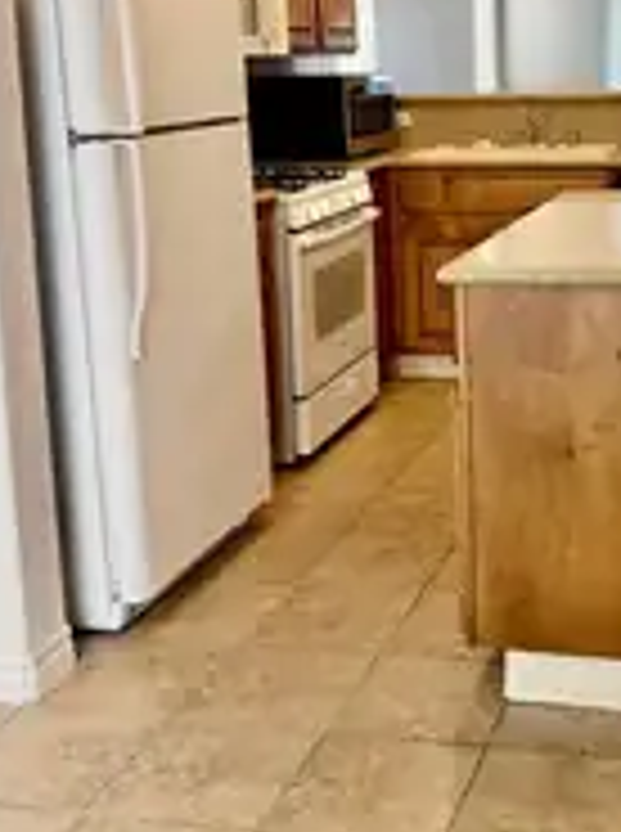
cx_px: 554
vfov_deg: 36.3
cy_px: 238
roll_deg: +0.9
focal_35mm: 52
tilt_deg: -10.0
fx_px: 1248
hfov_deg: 27.0
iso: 160
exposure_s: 1/60
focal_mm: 6.76
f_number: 1.78
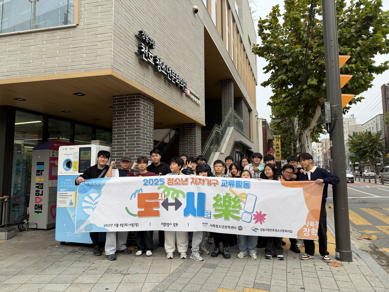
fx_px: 270
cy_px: 146
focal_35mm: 24
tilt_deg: +6.1
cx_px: 194
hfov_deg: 71.6
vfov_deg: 56.8
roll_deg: +1.2
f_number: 1.78
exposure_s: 1/410
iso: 80
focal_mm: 6.76
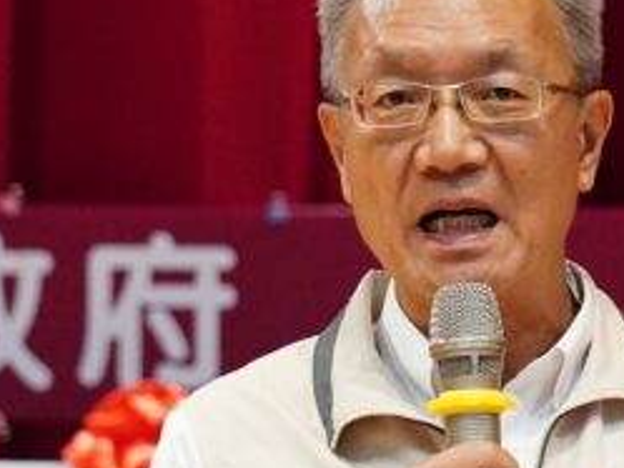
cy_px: 434
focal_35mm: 467
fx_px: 8422
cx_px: 616
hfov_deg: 4.2
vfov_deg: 3.2
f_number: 4
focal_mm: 79
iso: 6400
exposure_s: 1/250
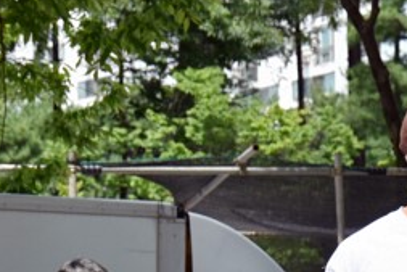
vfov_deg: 3.4
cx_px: 569
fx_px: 4522
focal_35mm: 400
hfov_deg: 5.1
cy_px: 293
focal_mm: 75
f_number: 9
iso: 200
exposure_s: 1/320
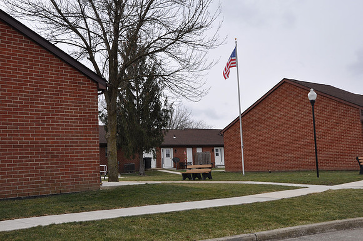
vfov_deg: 31.8
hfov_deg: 46.5
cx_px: 182
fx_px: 423
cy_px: 120
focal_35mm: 42
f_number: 11
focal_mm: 28
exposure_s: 1/100
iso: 200
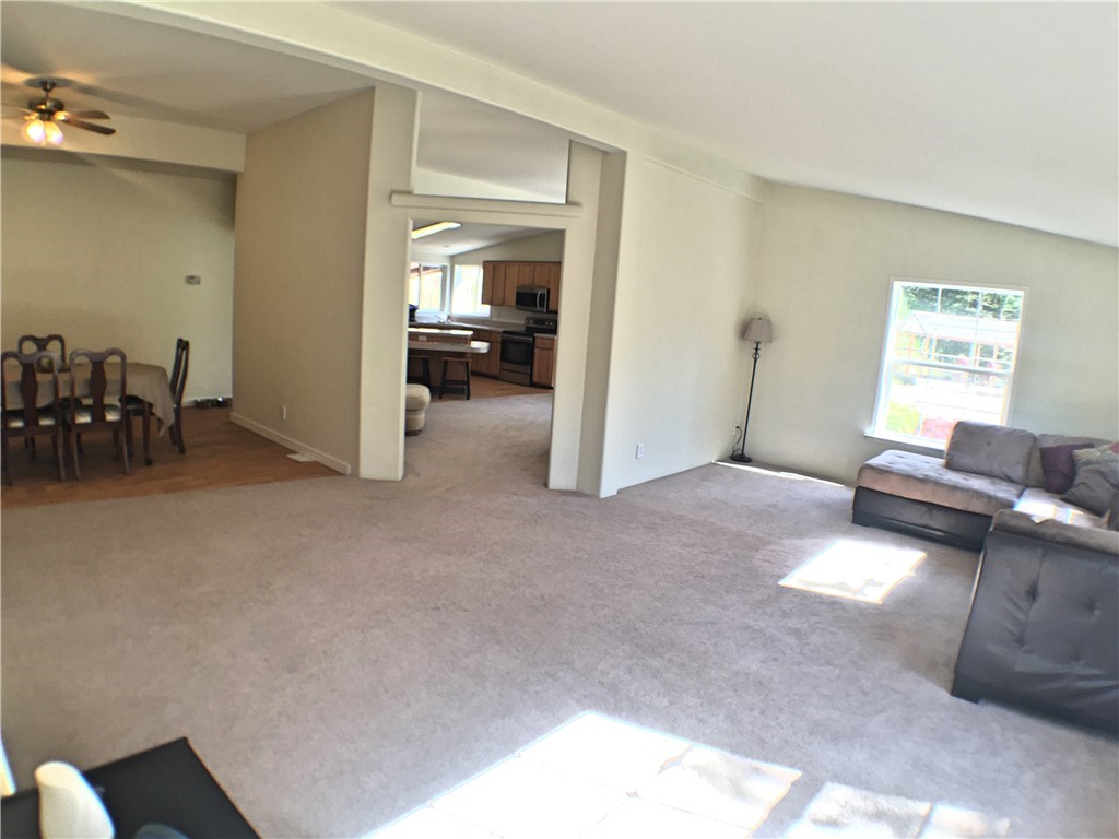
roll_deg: -4.7
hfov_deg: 61.7
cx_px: 560
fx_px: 937
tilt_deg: -7.2
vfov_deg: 48.2
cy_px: 420
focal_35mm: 29
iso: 32
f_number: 2.2
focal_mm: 4.15
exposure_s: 1/33
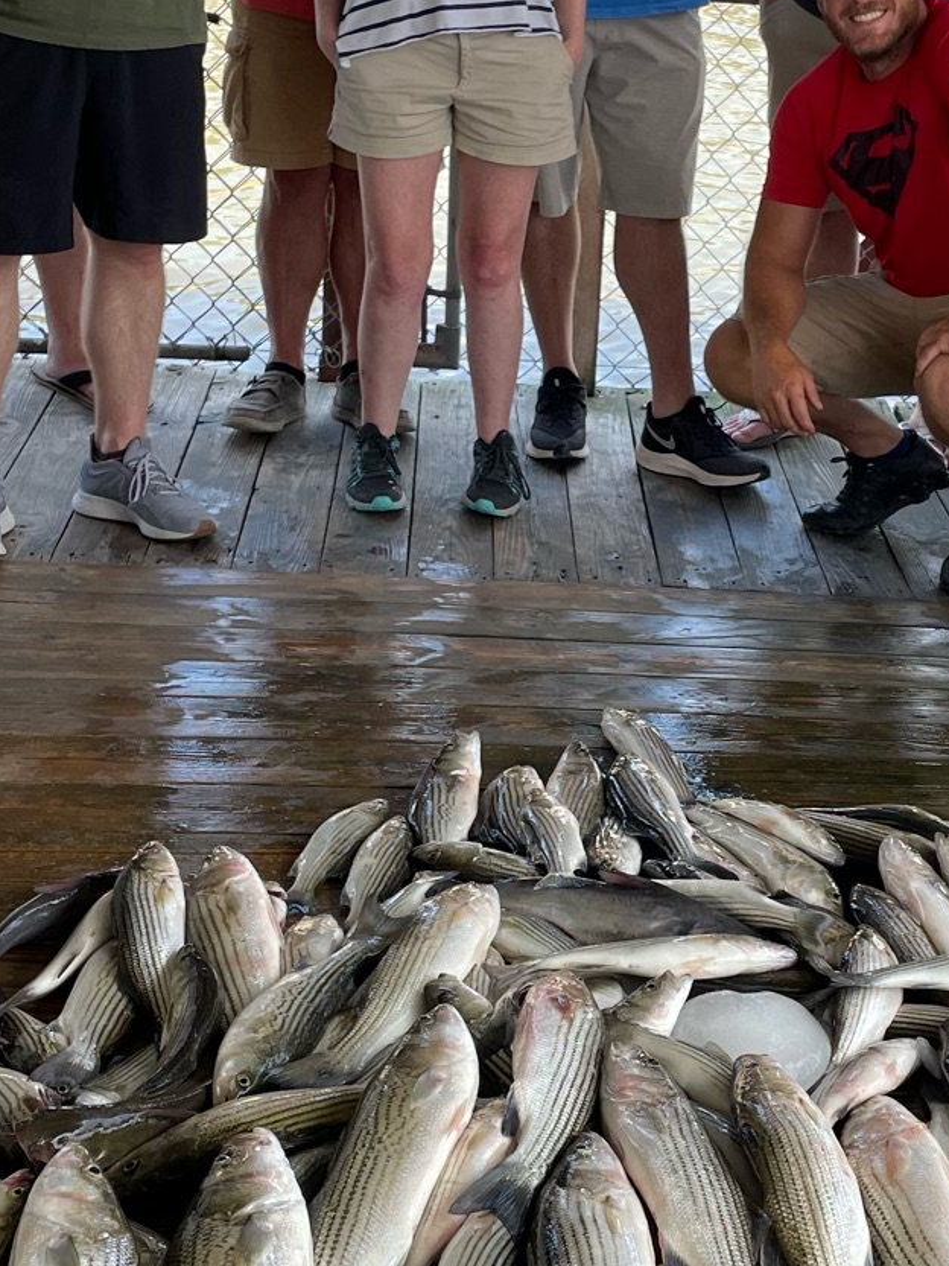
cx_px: 655
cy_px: 646
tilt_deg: -20.4
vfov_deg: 30.3
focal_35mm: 64
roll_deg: -2.7
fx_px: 2339
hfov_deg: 22.8
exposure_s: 1/296
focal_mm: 4.2
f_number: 1.6
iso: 32
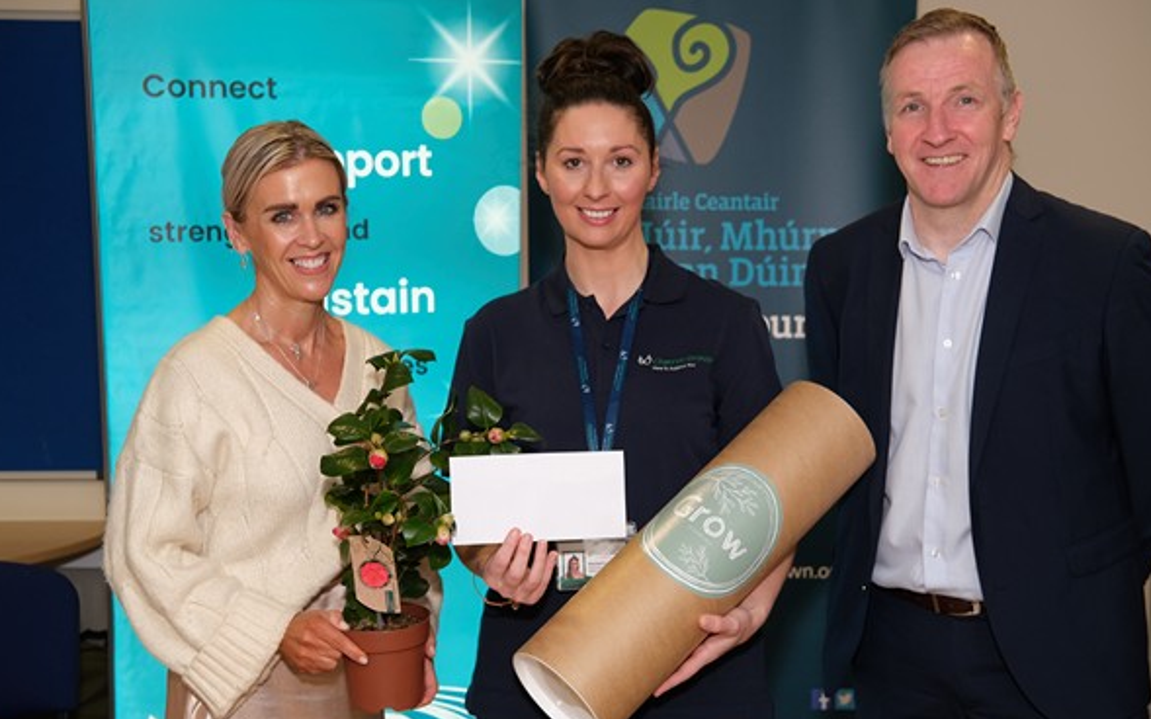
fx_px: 1725
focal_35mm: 55
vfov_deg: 23.5
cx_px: 573
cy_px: 375
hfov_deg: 36.9
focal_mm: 35
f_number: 4
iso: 400
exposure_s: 1/125
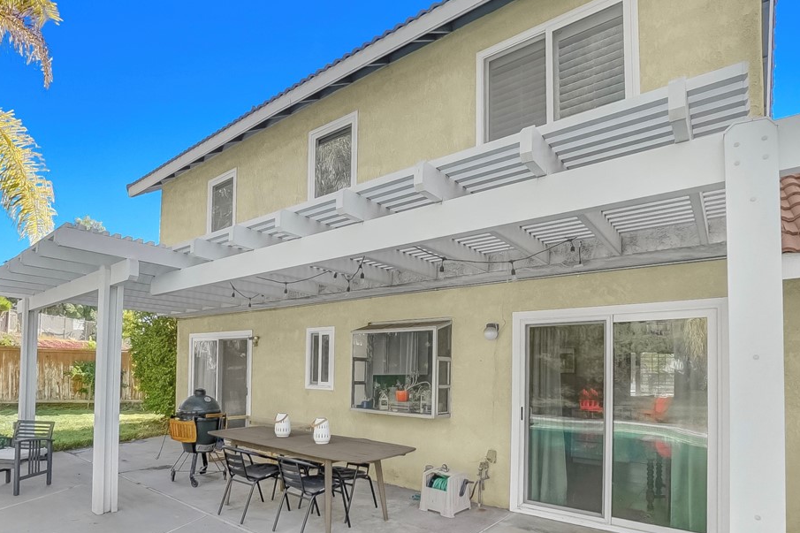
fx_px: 400
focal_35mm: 18
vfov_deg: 67.2
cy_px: 292
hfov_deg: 90.0
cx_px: 385
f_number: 8
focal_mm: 10
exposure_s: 1/800
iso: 1000
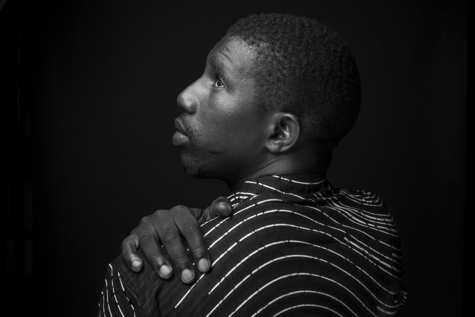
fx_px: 660
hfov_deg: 39.6
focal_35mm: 50
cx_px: 238
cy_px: 158
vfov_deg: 27.0
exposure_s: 1/125
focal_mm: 50
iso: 100
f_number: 16
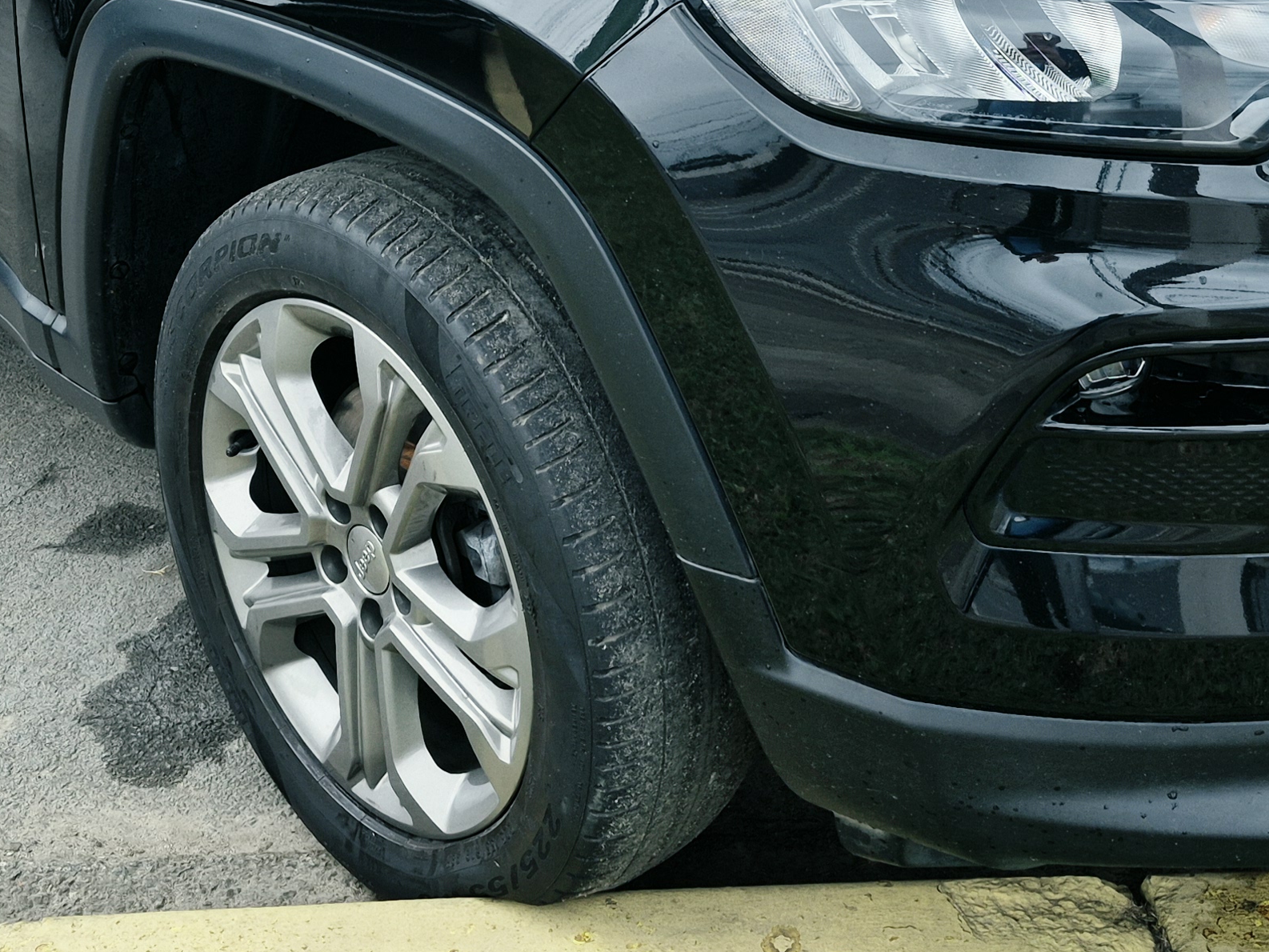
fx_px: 2127
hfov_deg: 33.2
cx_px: 580
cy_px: 18
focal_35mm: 58
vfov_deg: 24.2
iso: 25
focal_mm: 5.4
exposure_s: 1/660
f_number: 1.8
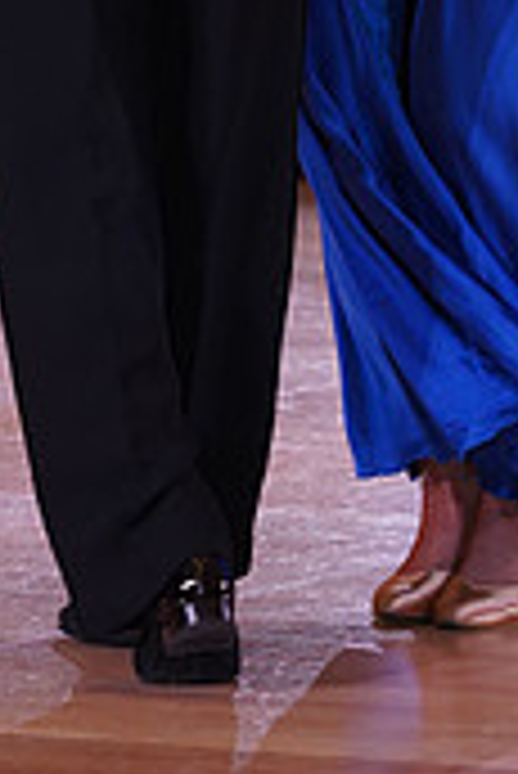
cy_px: -369
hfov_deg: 3.9
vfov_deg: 5.8
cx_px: 309
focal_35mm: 354
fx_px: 7625
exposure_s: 1/200
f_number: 5
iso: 1250
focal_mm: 105
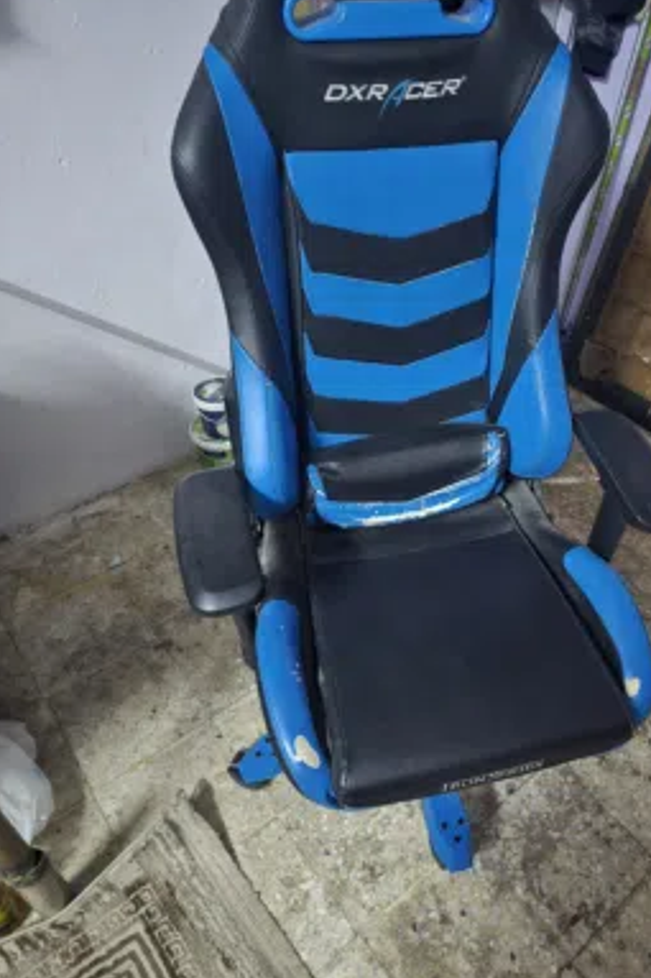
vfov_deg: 71.5
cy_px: 493
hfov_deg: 51.1
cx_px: 373
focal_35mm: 25
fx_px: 679
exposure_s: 1/33.3
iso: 2500
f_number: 1.7
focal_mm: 6.3
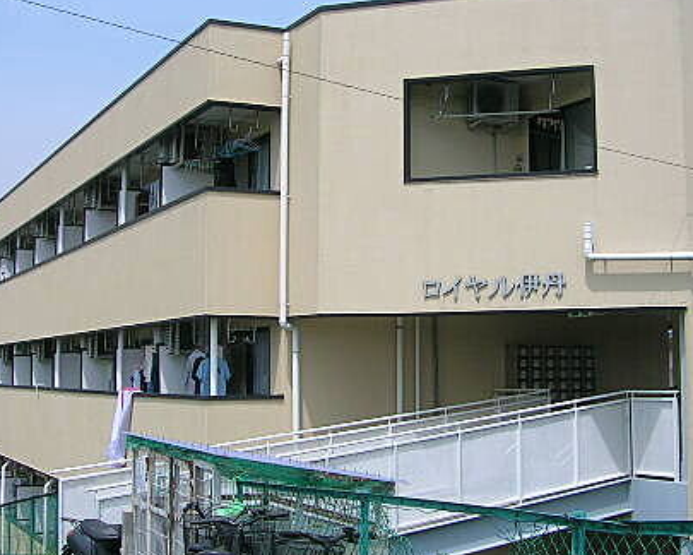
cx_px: 399
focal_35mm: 54
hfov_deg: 34.7
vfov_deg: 28.1
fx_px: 1108
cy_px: 262
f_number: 4.8
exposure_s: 1/542
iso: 50
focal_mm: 5.4
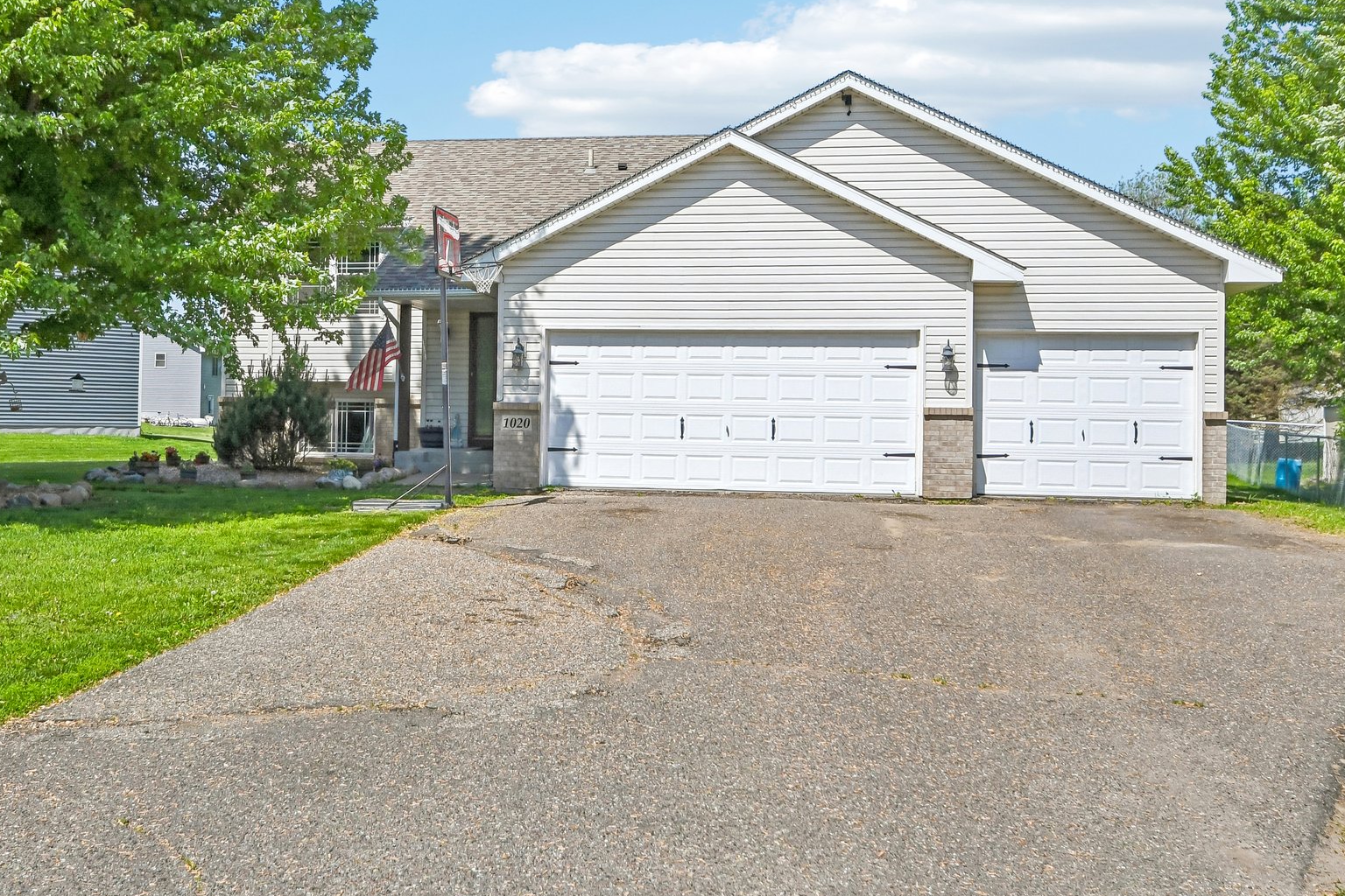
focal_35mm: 40
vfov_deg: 33.4
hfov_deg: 48.2
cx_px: 539
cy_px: 411
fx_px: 1494
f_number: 6.3
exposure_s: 1/3200
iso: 400
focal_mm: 20
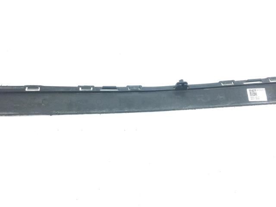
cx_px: 138
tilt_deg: -64.7
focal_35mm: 29
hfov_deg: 61.7
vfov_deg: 48.2
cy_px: 104
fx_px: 231
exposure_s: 1/407
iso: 25
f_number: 2.2
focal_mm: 4.15
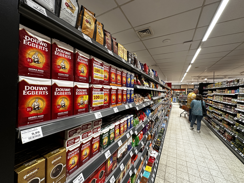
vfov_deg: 85.7
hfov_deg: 102.1
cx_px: 122
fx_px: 99
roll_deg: -1.4
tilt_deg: +0.4
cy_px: 92
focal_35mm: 14
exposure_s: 1/100
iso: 200
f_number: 2.2
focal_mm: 2.22
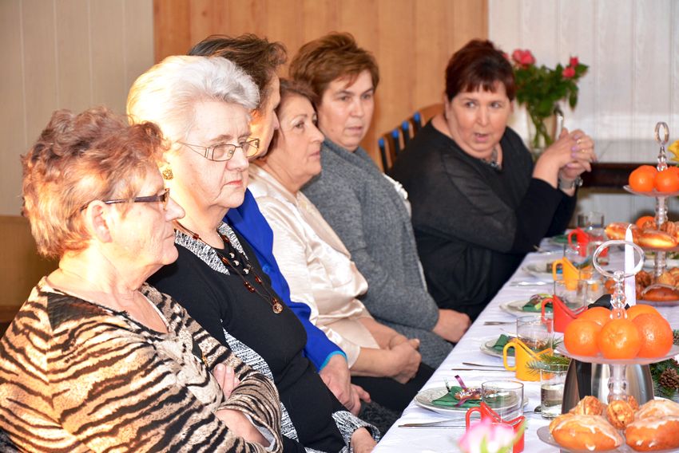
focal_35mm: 112
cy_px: 226
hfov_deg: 18.2
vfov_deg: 12.2
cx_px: 340
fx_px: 2123
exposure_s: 1/60
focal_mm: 75
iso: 900
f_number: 5.3
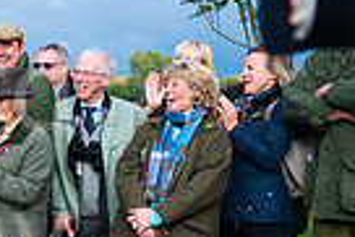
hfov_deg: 16.9
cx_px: -261
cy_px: 112
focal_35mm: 102
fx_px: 1007
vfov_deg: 13.5
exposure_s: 1/2500
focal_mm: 24
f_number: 4
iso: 500
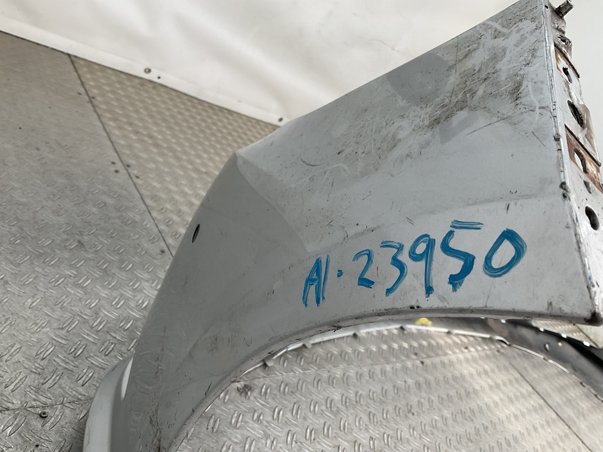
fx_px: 505
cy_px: 226
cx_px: 302
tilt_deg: -23.7
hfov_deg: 61.7
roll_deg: -36.1
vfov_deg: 48.2
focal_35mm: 29
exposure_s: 1/137
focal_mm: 3
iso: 16
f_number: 1.8
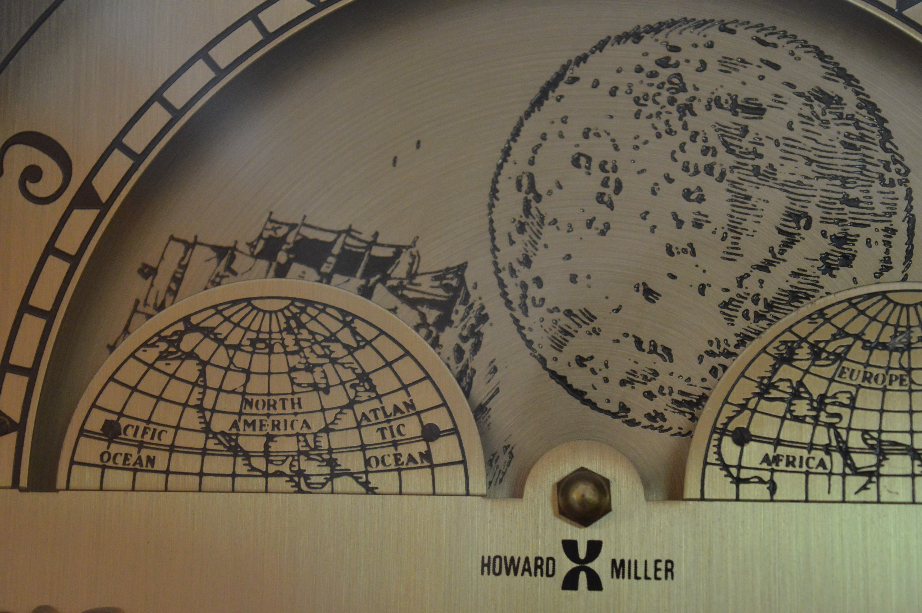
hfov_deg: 26.0
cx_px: 461
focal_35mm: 78
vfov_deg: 17.5
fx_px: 1996
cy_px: 306
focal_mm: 52
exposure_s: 1/40
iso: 3200
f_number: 5.6
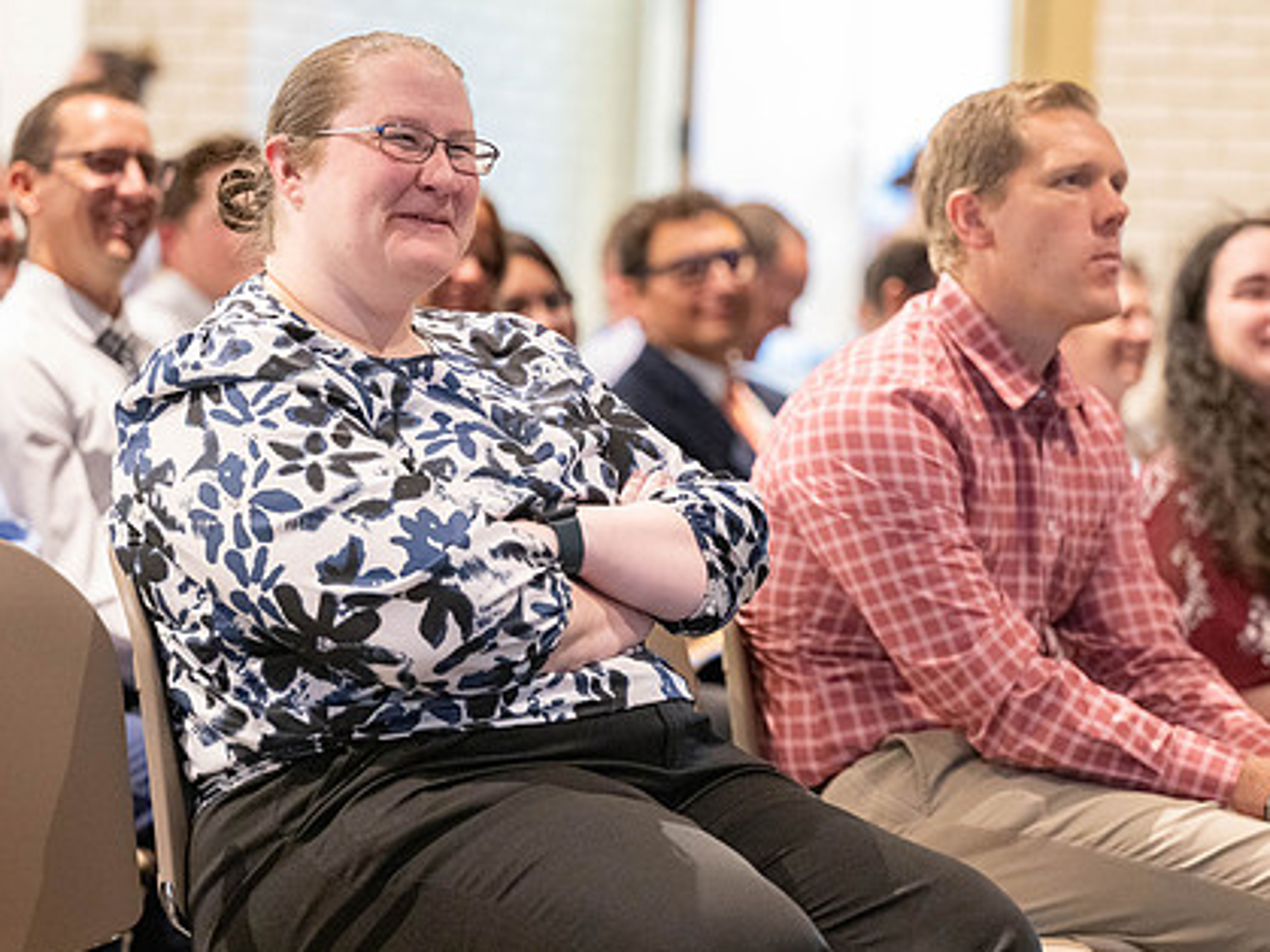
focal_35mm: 153
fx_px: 5612
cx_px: 749
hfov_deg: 12.9
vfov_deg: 9.7
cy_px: 462
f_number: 2.8
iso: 5000
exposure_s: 1/200
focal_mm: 115
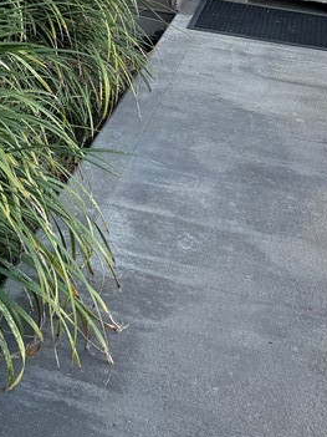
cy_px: -157
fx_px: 882
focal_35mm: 70
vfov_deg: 23.8
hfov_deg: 20.0
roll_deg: -2.0
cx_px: -36
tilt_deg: -7.7
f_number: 1.78
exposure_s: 1/417
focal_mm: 6.76
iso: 80
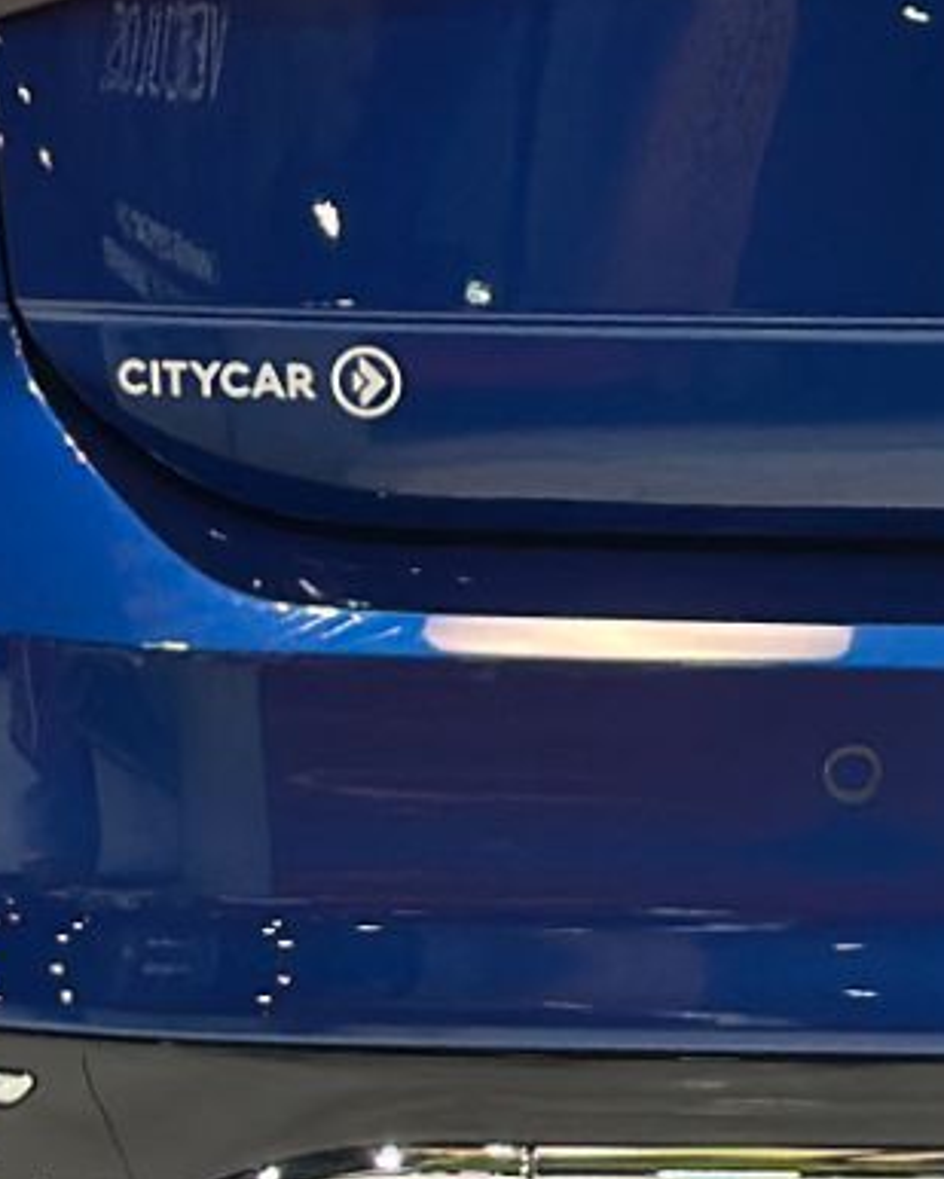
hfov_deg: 6.5
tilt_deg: -9.7
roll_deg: -0.8
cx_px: 1619
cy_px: 15
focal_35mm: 233
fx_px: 8134
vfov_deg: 8.3
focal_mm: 6.86
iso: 160
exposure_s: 1/60
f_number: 1.78
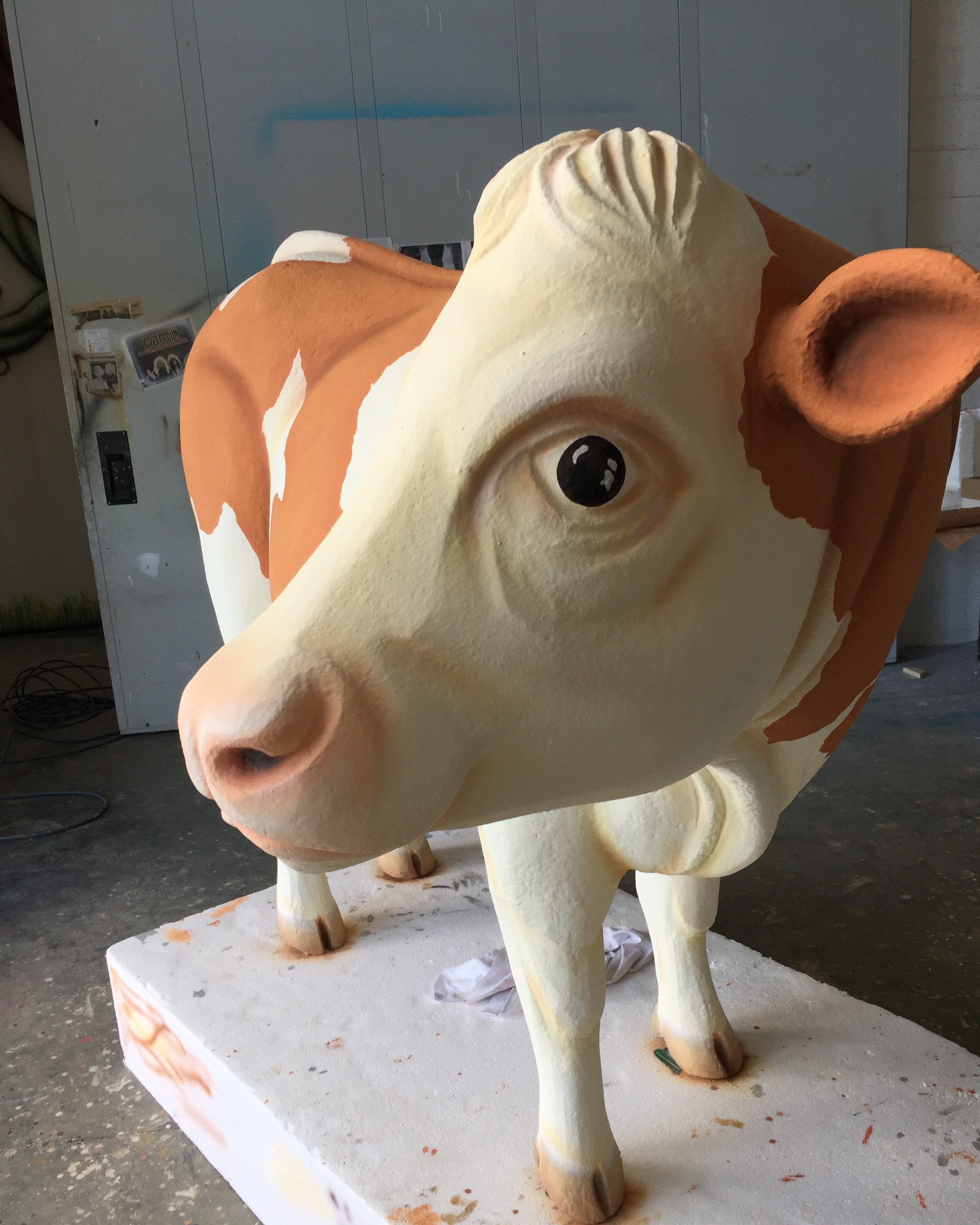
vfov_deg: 57.1
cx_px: 498
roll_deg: +4.6
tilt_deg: -13.7
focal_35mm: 31
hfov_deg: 47.1
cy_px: 667
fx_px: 1124
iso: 40
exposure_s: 1/100
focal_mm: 4.15
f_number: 2.2
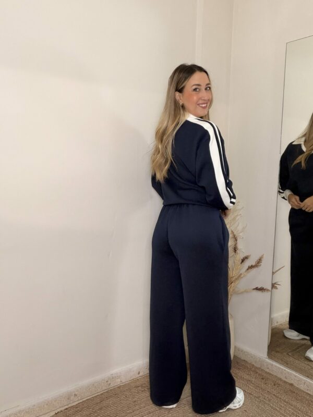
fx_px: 362
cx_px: 156
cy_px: 208
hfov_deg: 46.8
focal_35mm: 30
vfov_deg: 60.0
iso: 160
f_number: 1.9
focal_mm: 2.71
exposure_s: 1/60
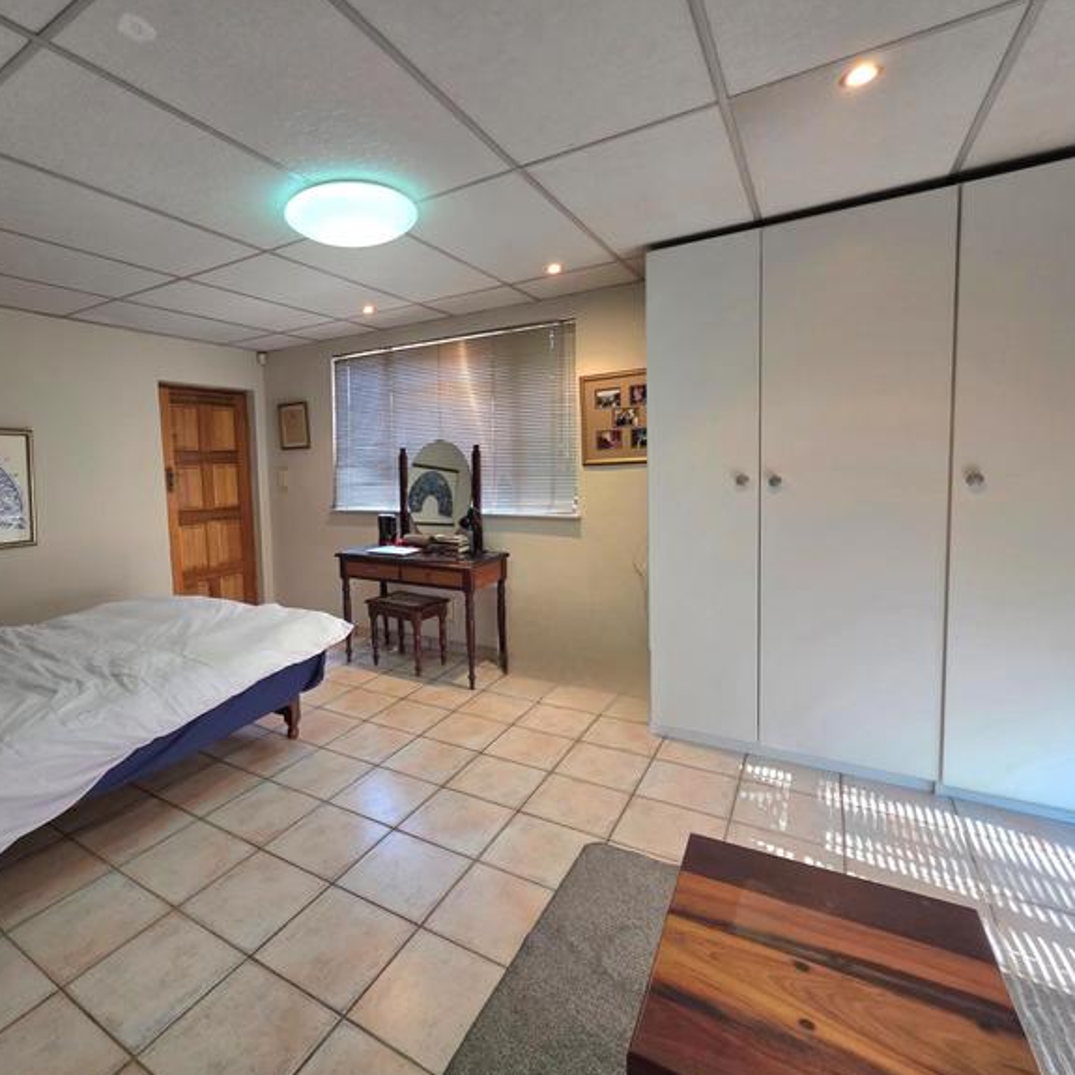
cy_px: 523
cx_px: 408
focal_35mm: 16
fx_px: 562
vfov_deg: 87.4
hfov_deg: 85.8
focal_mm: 2.2
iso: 200
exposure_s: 1/101
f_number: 1.9
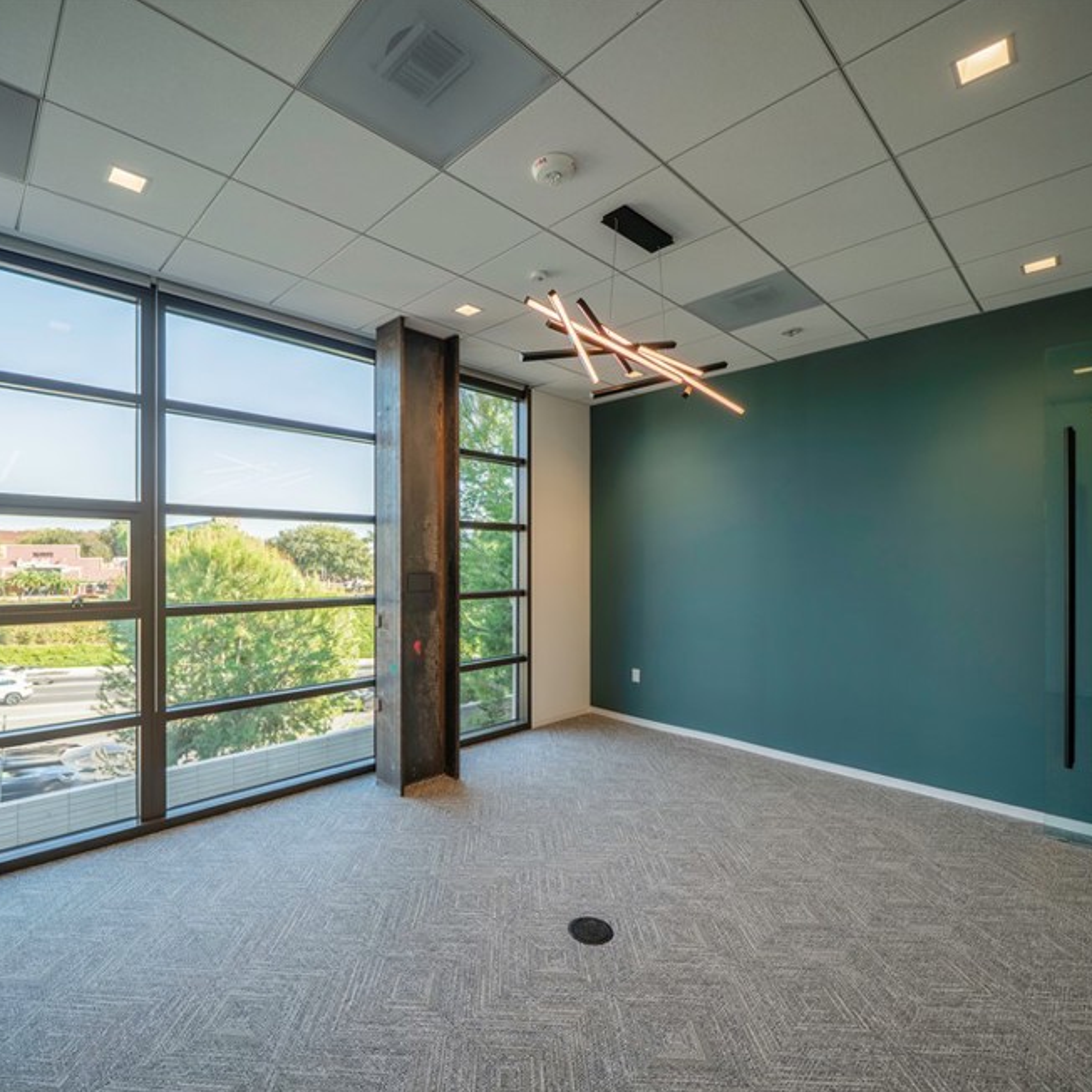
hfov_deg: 87.1
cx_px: 482
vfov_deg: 87.4
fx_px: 571
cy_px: 566
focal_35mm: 16
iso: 100
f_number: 4
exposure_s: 1/500
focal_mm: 12
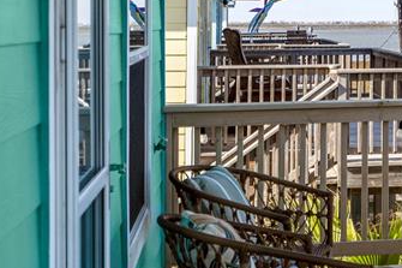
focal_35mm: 107
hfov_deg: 17.9
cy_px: 32
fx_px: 1194
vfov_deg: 12.7
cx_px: 523
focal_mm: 35
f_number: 4
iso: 200
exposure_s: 1/2000
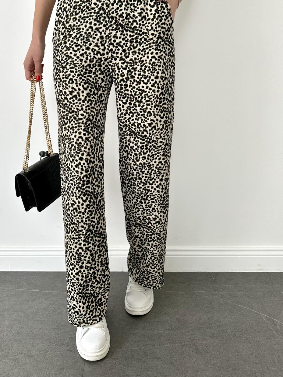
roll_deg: +1.2
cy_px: 136
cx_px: 117
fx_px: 338
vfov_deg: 57.5
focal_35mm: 31
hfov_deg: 45.2
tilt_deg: -6.5
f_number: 1.78
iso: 64
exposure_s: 1/121
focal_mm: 6.86
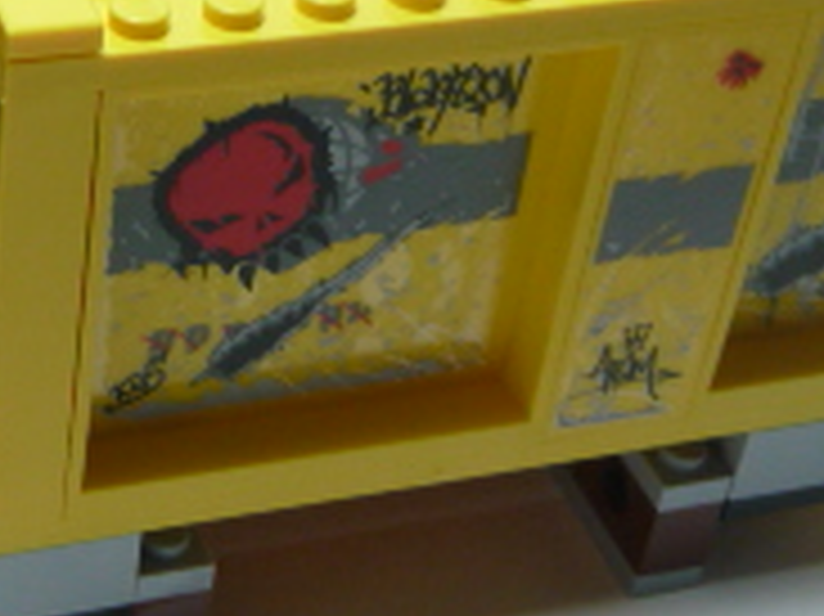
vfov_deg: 15.0
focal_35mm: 98
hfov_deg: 19.5
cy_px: 207
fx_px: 2331
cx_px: 14
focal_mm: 4.7
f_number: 3.3
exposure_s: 1/80
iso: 200
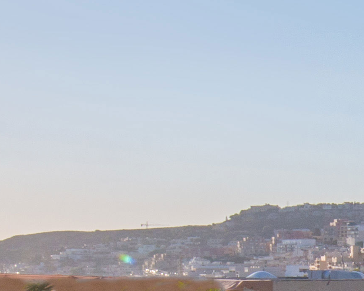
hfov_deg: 14.6
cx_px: 598
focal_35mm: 120
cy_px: 542
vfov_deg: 11.8
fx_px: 1293
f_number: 16
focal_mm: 15
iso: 200
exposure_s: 1/250
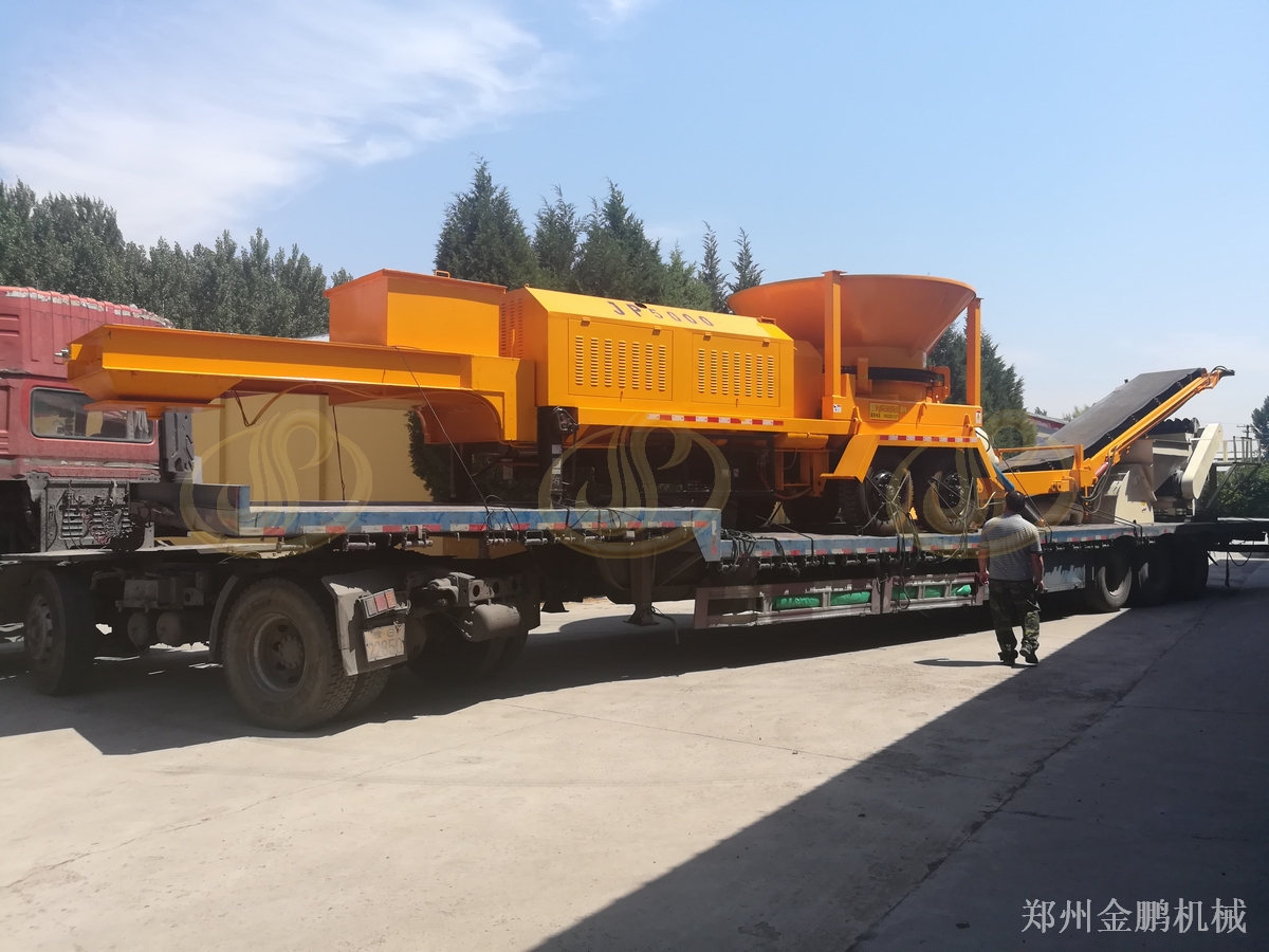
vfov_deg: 53.1
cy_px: 476
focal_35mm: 26
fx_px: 953
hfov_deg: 67.3
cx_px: 634
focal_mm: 3.83
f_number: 2.2
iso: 50
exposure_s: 1/865
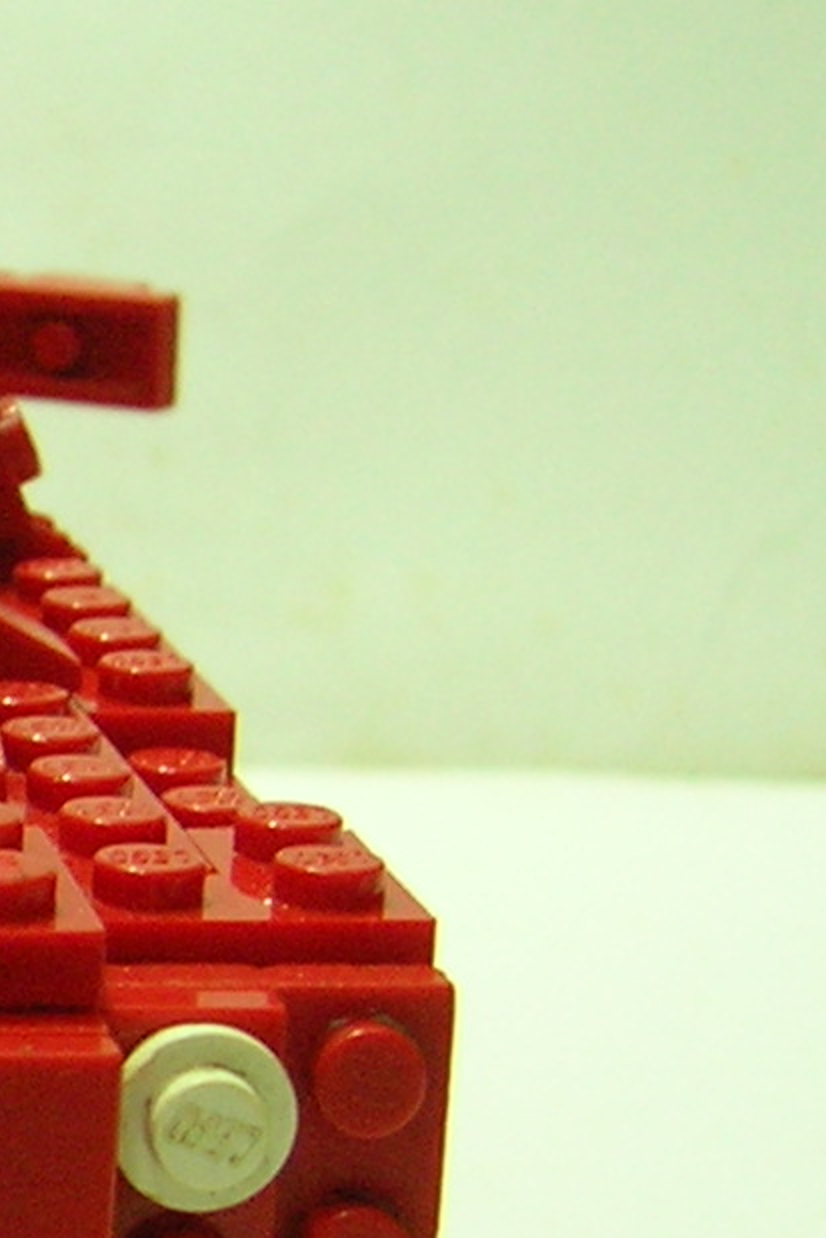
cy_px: 976
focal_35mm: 146
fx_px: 5022
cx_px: -904
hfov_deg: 8.8
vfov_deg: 14.0
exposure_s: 1/3.9
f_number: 3
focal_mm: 6.4
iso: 118
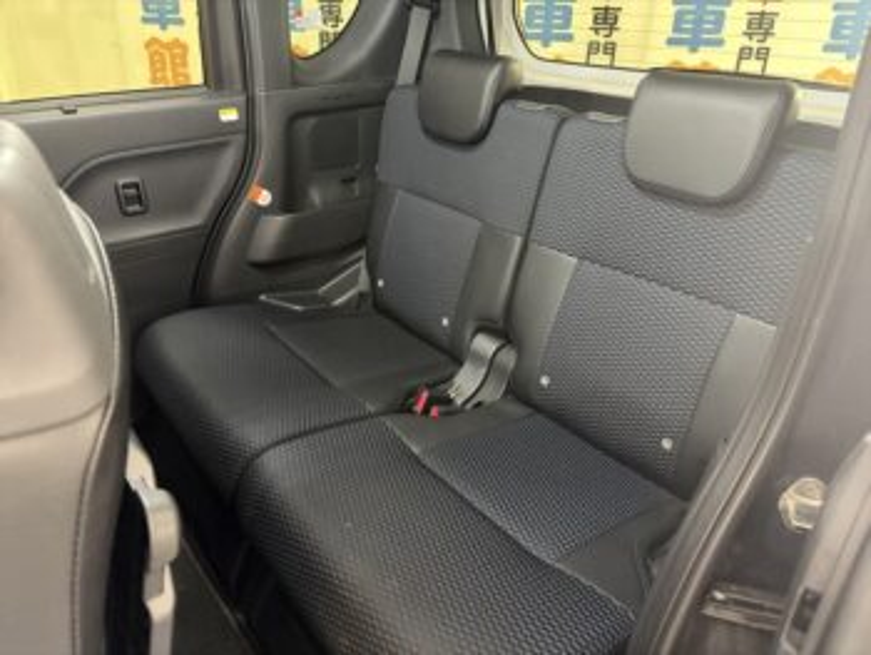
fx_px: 655
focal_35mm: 26
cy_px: 328
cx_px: 436
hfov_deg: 67.3
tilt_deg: -24.4
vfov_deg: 53.1
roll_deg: -0.8
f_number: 1.6
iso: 640
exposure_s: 1/32
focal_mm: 5.96
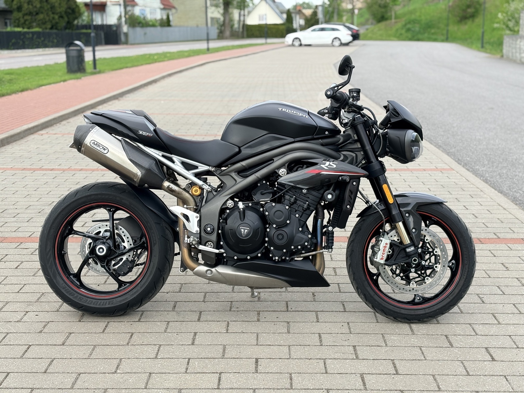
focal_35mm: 52
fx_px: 787
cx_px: 262
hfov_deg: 36.8
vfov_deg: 28.0
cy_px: 196
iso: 40
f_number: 1.6
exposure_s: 1/1002
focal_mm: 5.96
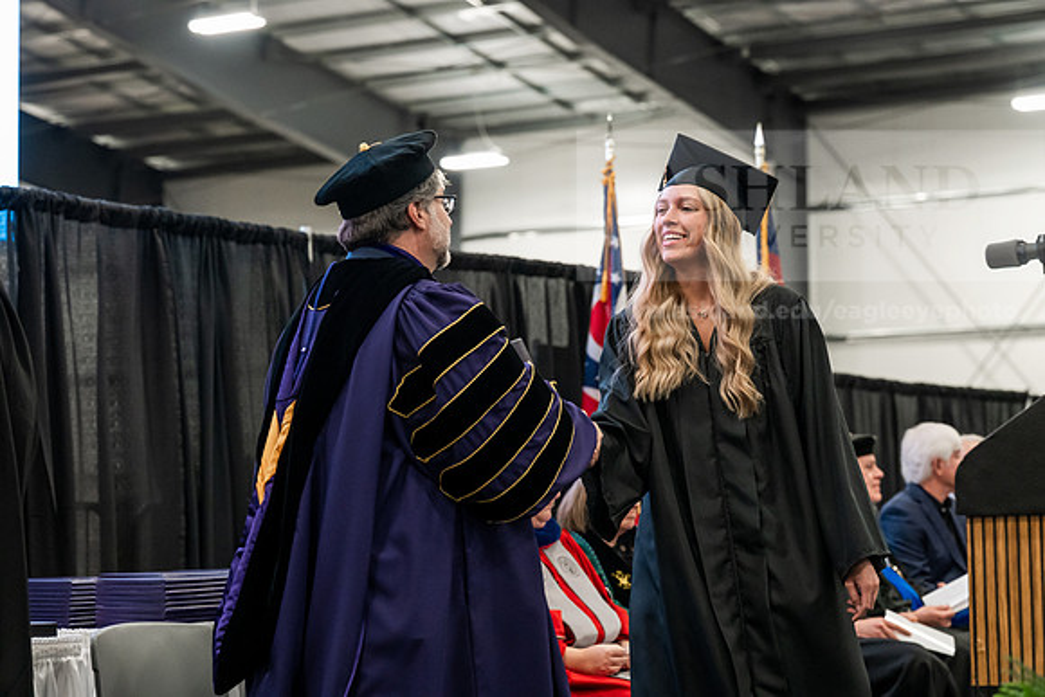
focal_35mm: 85
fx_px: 2468
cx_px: 522
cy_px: 348
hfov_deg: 23.9
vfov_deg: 16.1
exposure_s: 1/200
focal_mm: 85
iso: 4000
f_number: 4.5
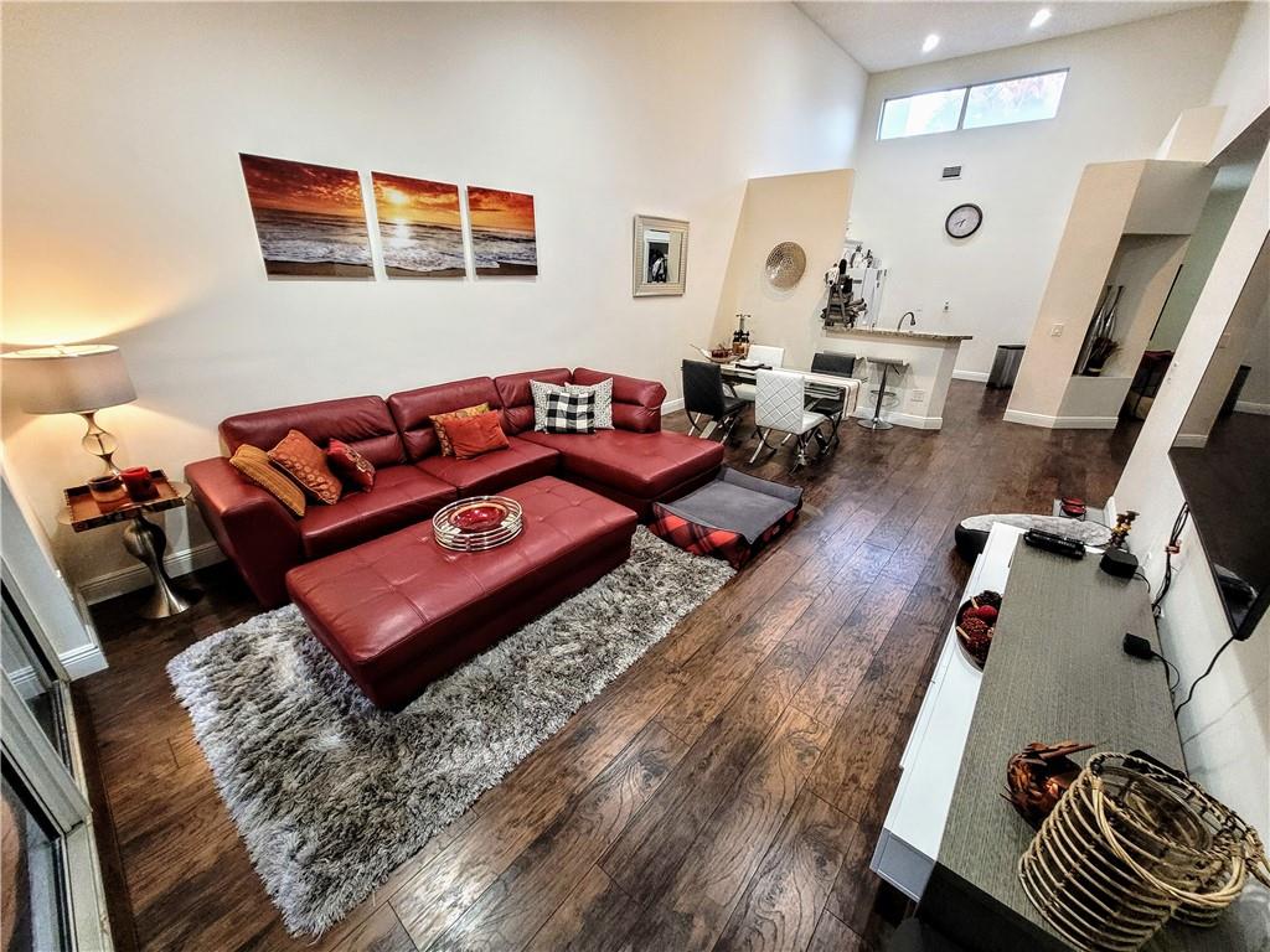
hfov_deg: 106.2
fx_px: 477
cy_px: 476
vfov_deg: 89.9
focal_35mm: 13
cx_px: 635
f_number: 2.2
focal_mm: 1.74
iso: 320
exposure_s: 1/39
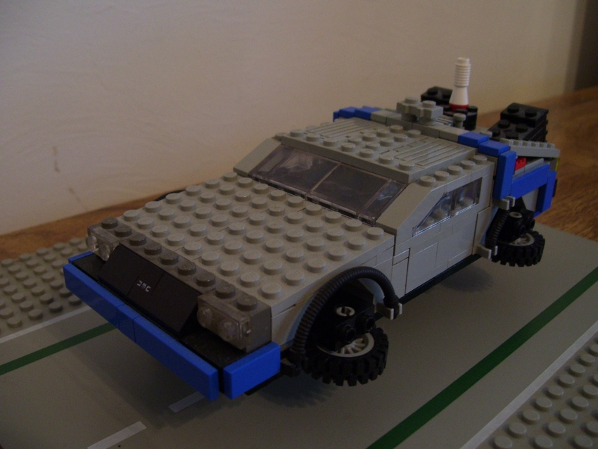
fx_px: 639
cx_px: 299
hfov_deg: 50.1
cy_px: 224
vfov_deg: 38.7
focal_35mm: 37
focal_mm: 6
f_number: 2.7
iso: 160
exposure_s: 1/8
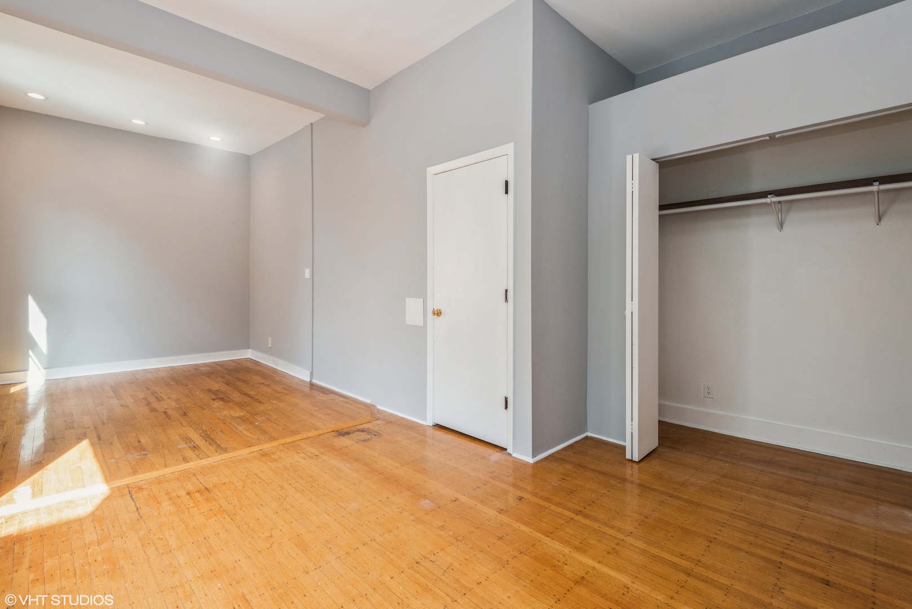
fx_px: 405
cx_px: 456
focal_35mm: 16
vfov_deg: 73.8
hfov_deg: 96.7
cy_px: 304
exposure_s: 1/30
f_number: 8
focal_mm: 16
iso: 400
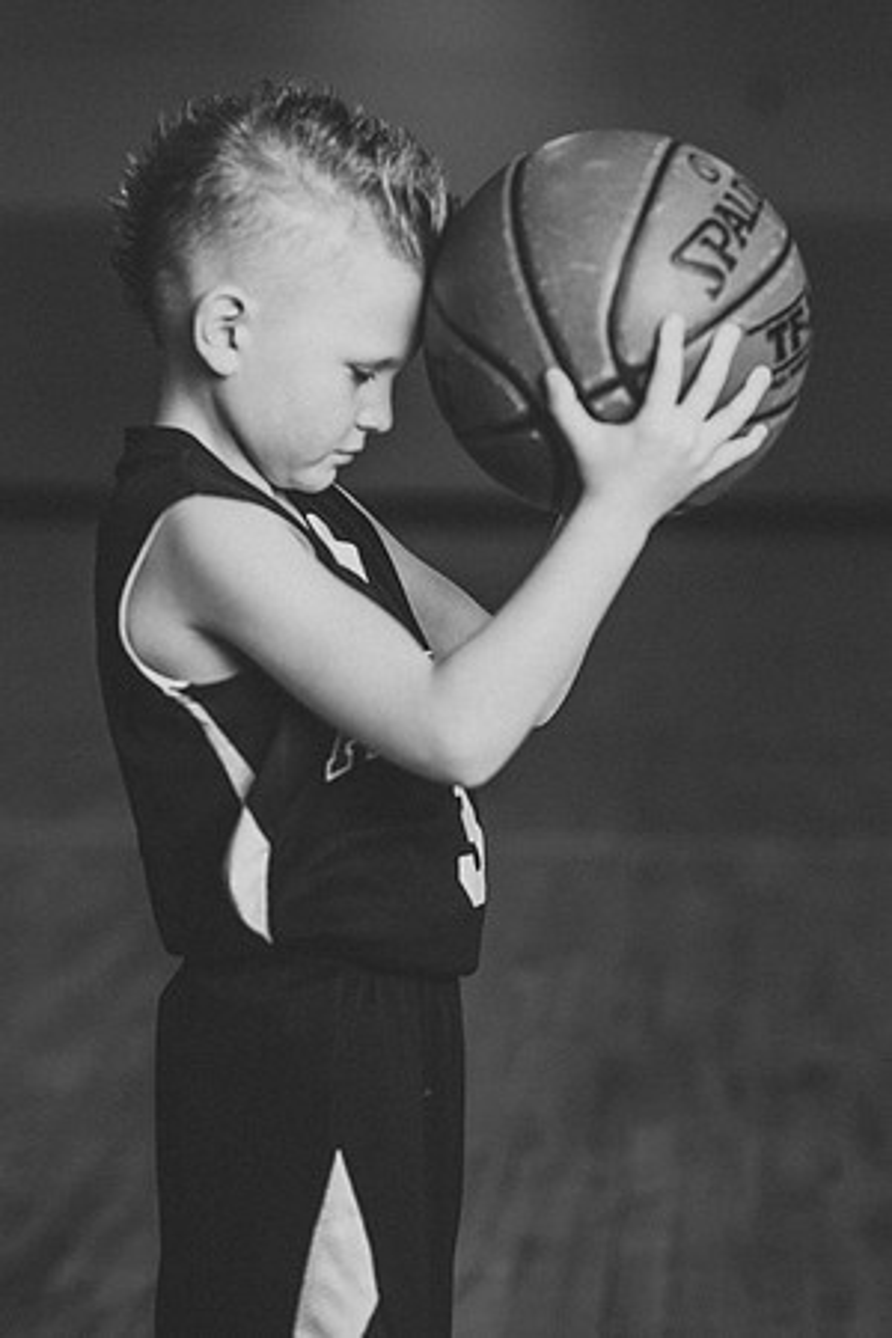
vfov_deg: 23.9
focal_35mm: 85
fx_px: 3159
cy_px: 669
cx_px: 446
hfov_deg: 16.1
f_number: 2.5
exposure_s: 1/160
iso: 100
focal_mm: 85
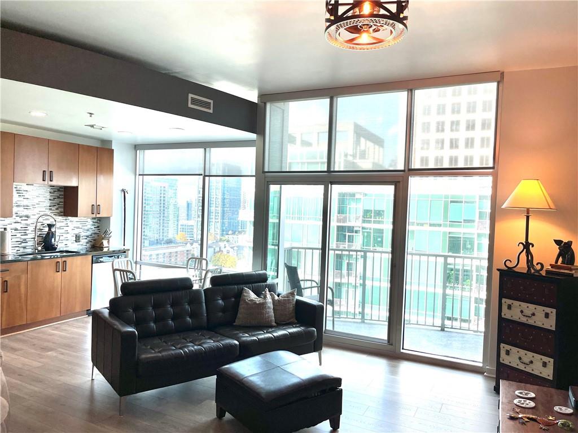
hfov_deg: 67.3
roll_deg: -2.0
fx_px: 434
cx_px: 289
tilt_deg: -1.5
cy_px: 216
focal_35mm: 26
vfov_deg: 53.1
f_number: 1.6
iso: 50
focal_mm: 5.1
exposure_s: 1/365
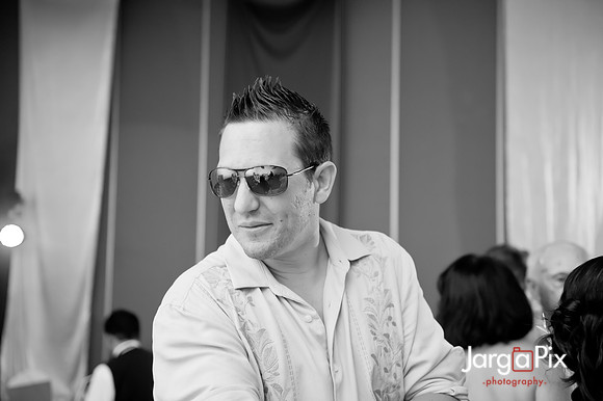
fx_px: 753
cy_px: 200
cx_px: 302
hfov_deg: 43.6
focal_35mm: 45
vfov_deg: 29.8
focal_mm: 45
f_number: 3.2
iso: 1600
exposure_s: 1/125
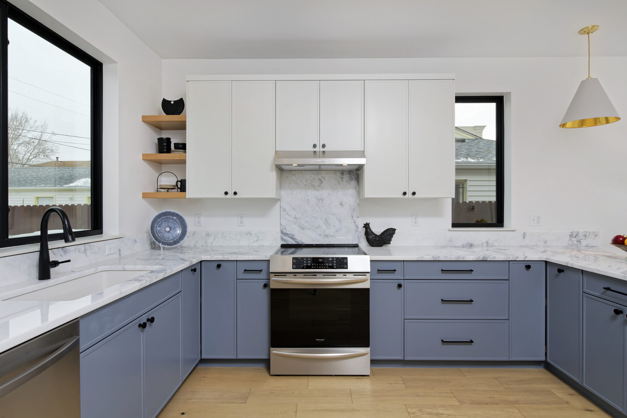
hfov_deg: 90.0
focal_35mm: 18
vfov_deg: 67.4
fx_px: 313
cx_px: 314
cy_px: 209
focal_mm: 18
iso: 800
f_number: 13
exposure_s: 1/200
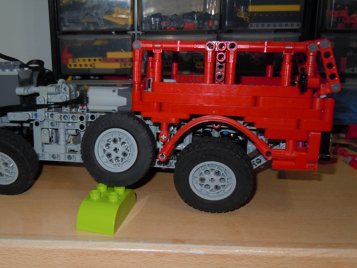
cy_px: 140
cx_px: 115
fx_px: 423
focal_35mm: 41
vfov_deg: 35.1
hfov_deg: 45.0
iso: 200
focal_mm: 5.4
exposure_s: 1/30
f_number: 3.5
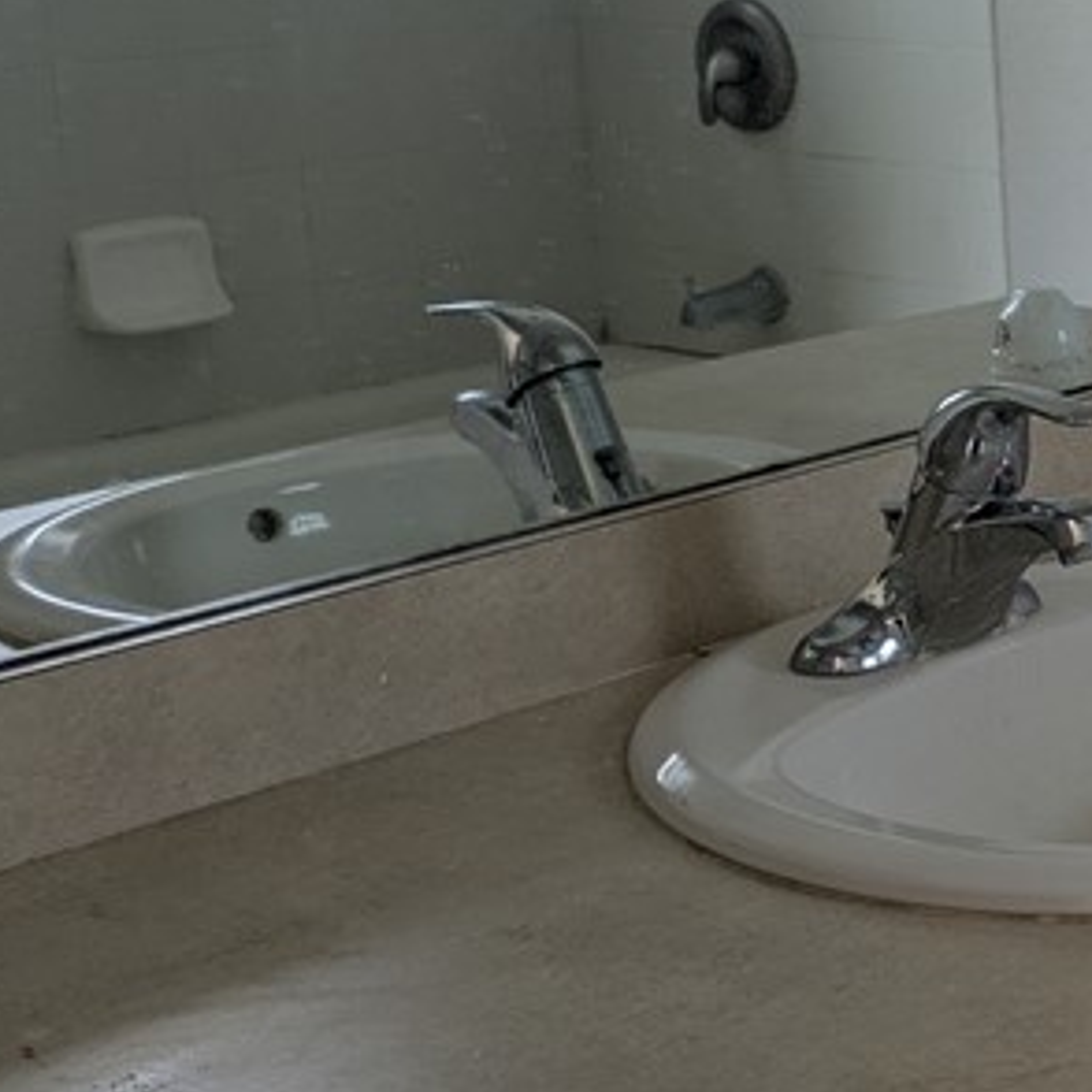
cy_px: 509
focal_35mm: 77
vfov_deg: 22.5
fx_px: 2748
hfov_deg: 20.1
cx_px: 1517
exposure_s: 1/60
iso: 77
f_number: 1.89
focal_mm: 5.43
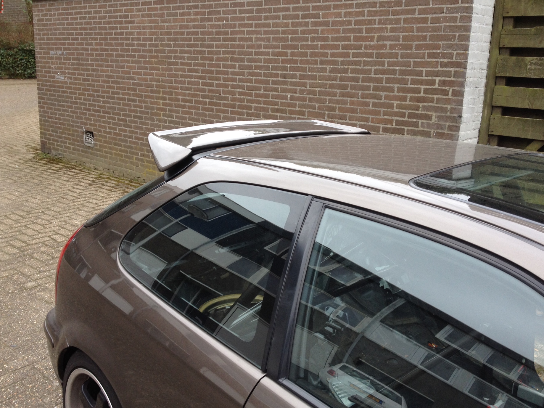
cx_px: 286
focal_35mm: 39
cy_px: 193
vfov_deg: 36.8
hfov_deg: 47.8
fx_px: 613
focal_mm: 4.28
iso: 50
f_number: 2.4
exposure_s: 1/254
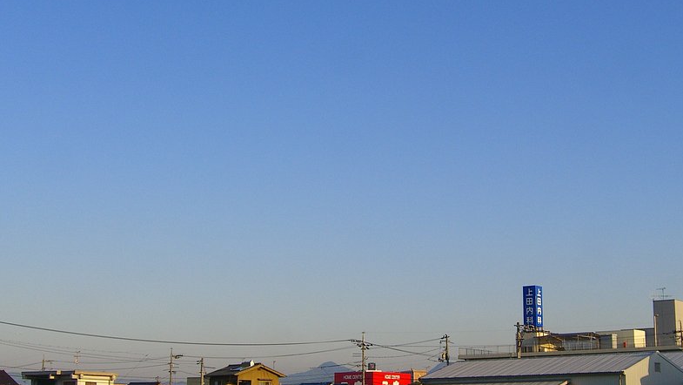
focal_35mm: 54
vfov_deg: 22.2
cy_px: 192
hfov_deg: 38.3
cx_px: 418
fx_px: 978
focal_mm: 7.9
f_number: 4
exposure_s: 1/500
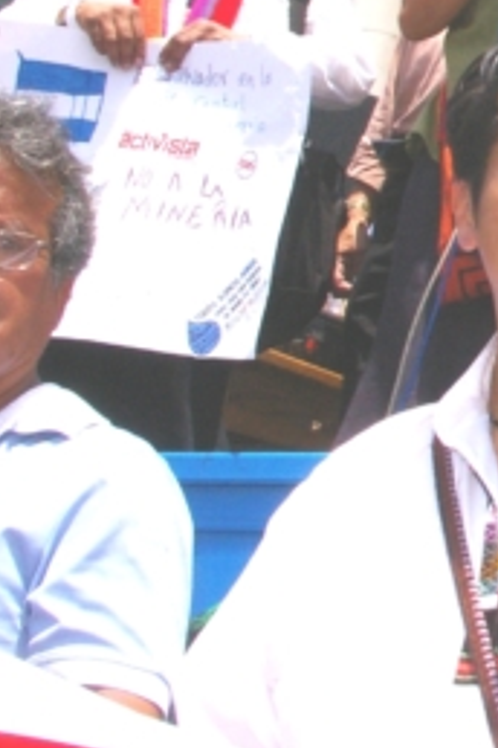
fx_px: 2045
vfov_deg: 20.0
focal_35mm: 99
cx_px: 1037
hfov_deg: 12.1
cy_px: -16
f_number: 22
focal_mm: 21
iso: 800
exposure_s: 1/180
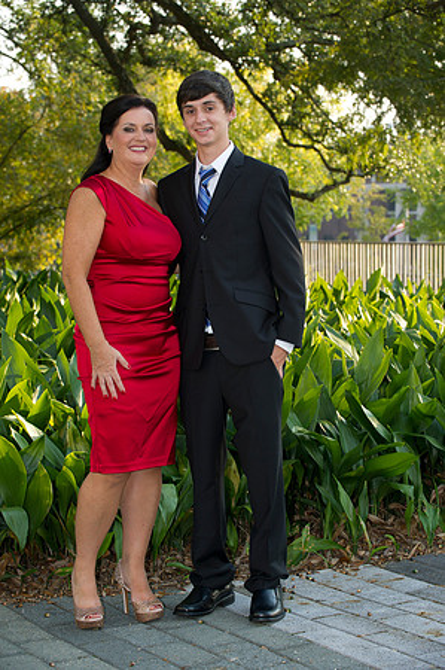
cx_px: 222
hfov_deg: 15.2
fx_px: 1672
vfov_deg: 22.6
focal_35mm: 90
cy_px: 335
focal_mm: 90
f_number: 5.6
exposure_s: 1/125
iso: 320
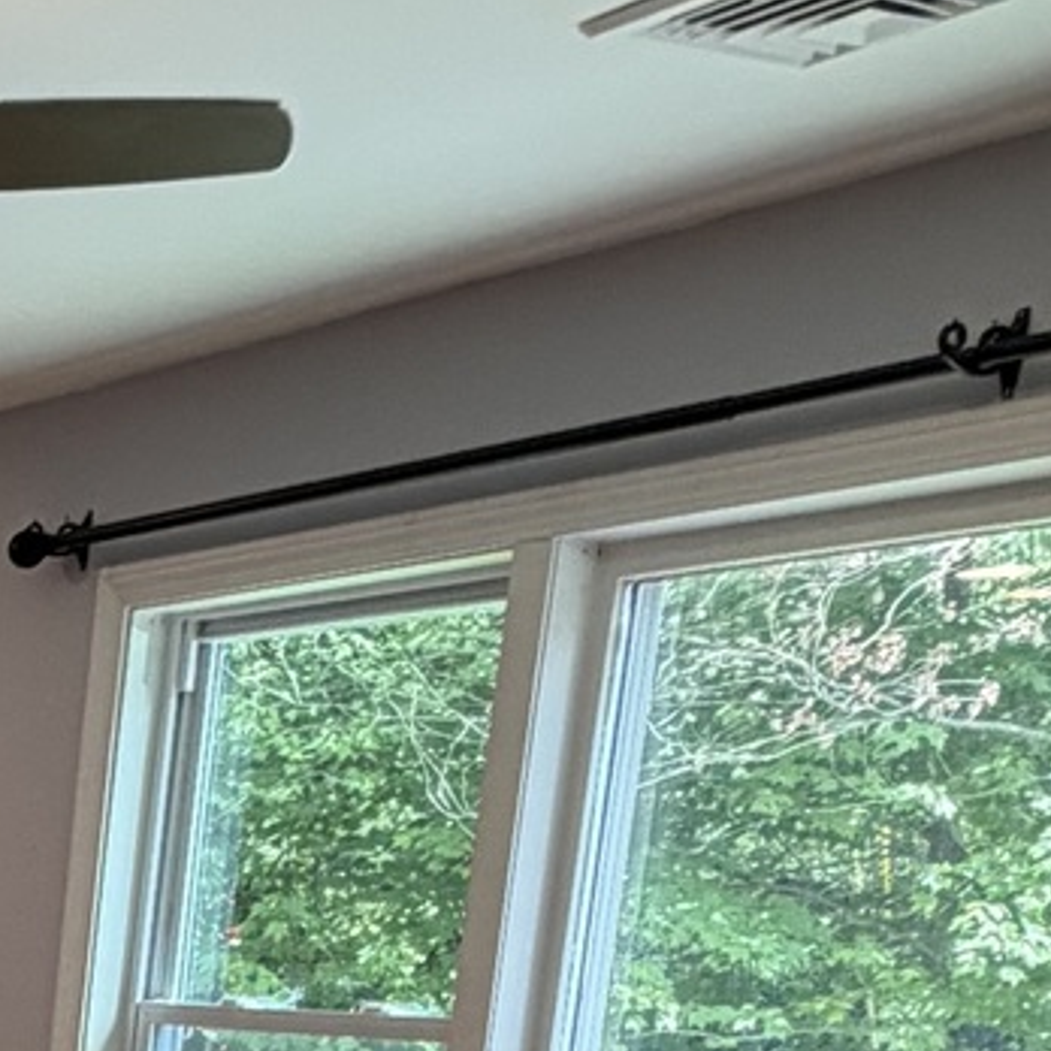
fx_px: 2817
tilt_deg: -10.9
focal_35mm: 82
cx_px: -834
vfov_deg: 18.8
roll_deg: -3.1
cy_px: 1534
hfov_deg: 17.3
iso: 125
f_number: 2.2
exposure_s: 1/120
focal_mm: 2.22
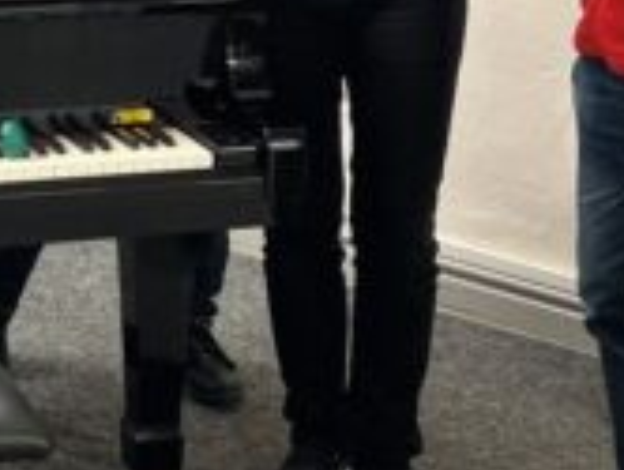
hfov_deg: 15.7
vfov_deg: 12.3
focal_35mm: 120
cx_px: -135
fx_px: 2166
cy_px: 86
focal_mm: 5.7
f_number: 1.5
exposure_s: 1/100
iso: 125
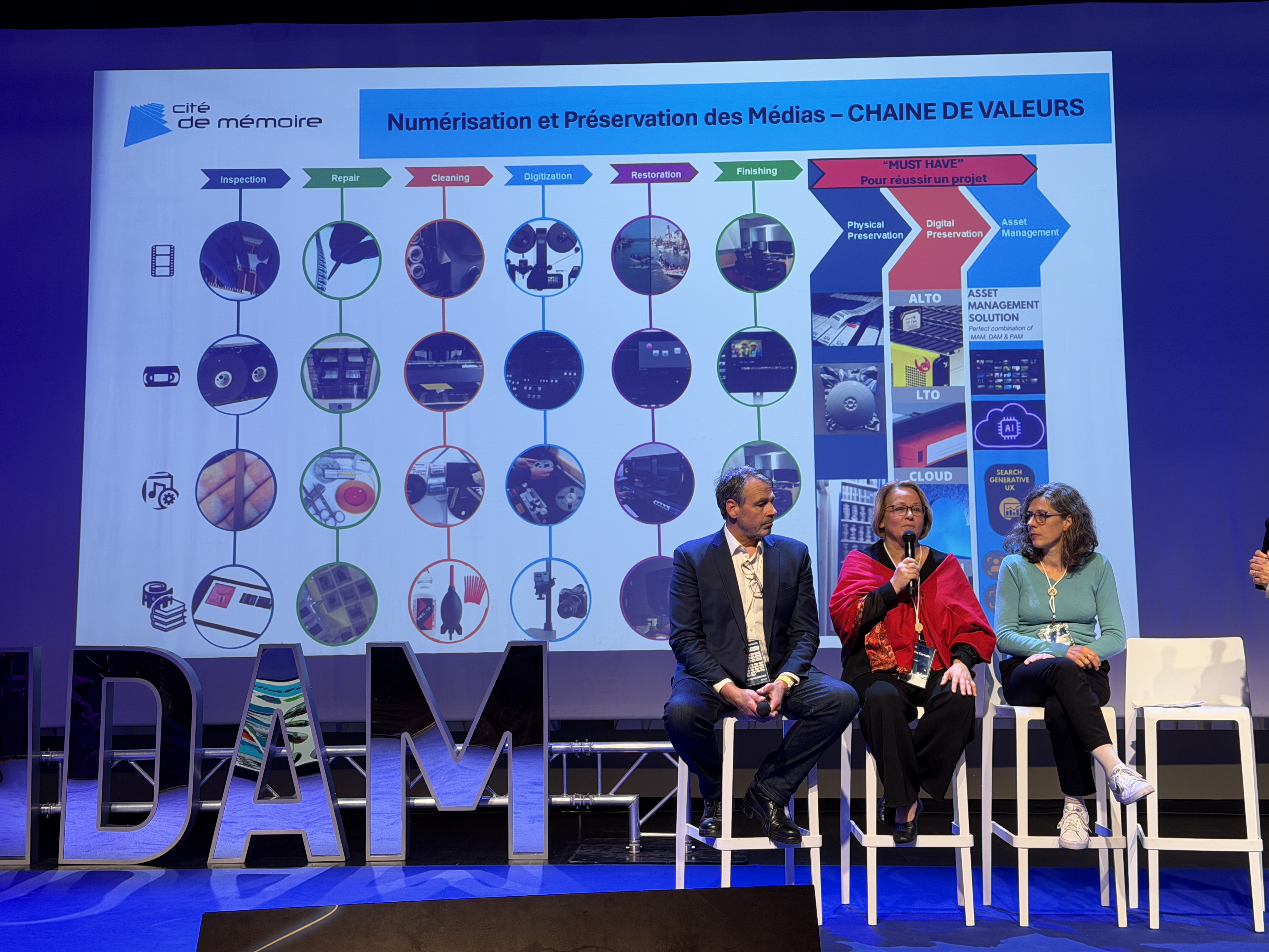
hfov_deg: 39.7
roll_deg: +0.9
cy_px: 476
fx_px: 1760
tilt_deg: +3.9
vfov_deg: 30.3
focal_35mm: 48
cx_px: 634
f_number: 1.78
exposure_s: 1/50
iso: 80
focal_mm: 6.76
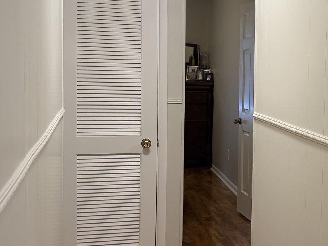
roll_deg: -1.3
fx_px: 606
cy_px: 114
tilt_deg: -4.8
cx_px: 292
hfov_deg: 29.1
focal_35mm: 64
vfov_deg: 22.9
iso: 160
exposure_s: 1/60
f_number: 1.78
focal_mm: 6.76
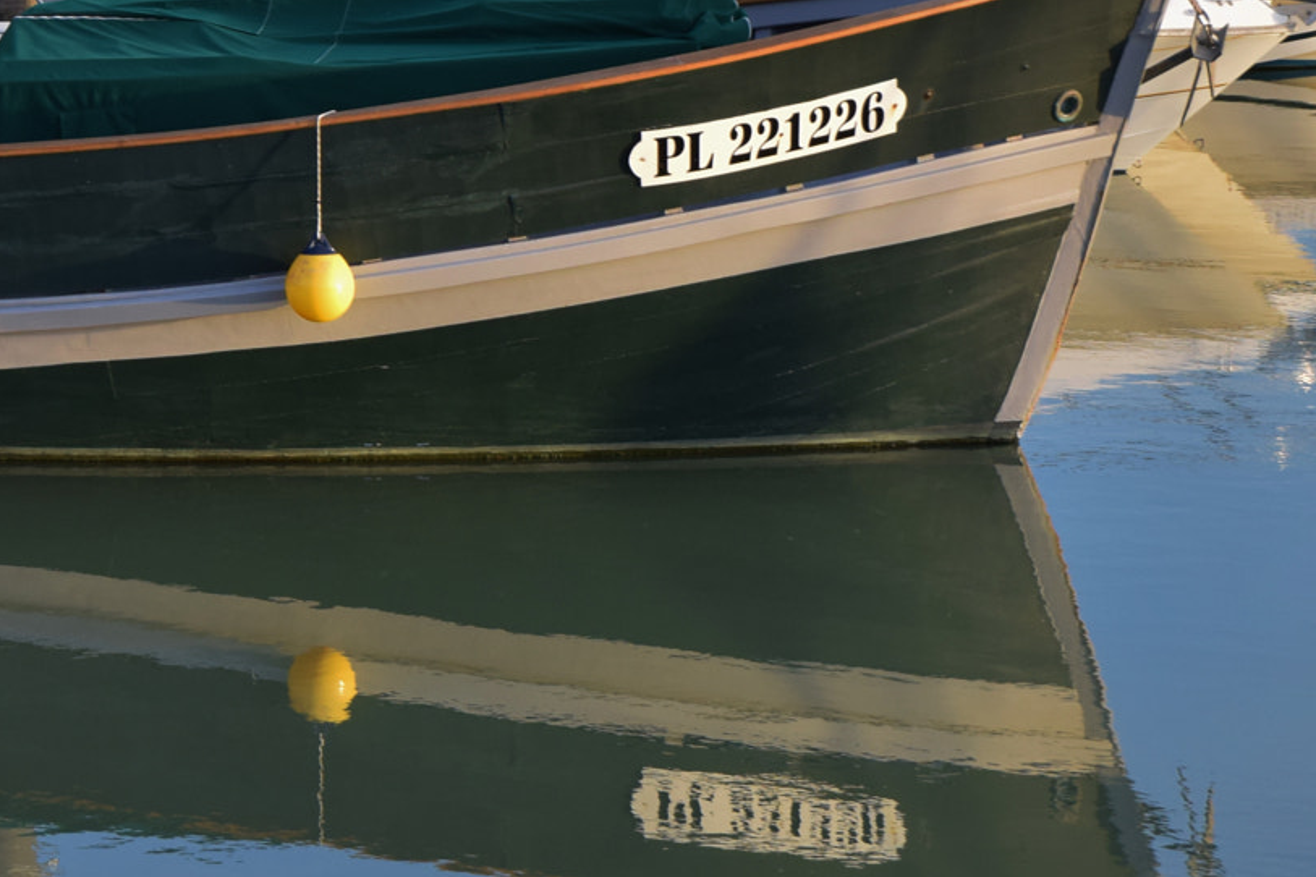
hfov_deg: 10.7
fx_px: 6908
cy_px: -140
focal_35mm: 189
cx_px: -199
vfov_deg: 7.2
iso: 400
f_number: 8
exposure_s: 1/250
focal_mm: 50
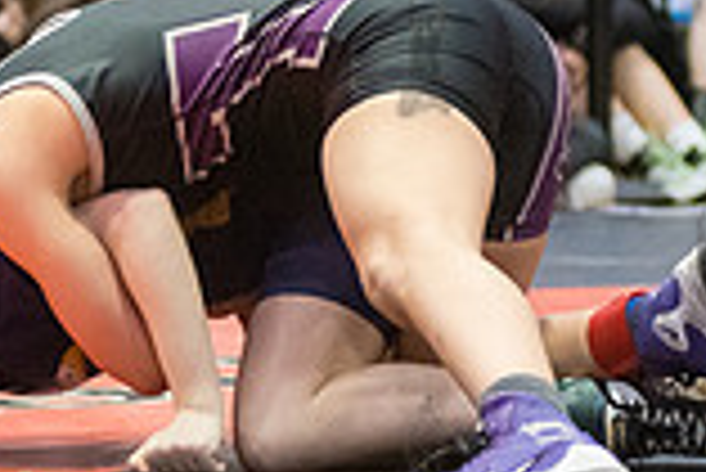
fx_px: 5791
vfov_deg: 4.7
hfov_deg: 6.9
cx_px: -157
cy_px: 254
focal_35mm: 295
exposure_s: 1/500
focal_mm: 80
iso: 8000
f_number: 3.2
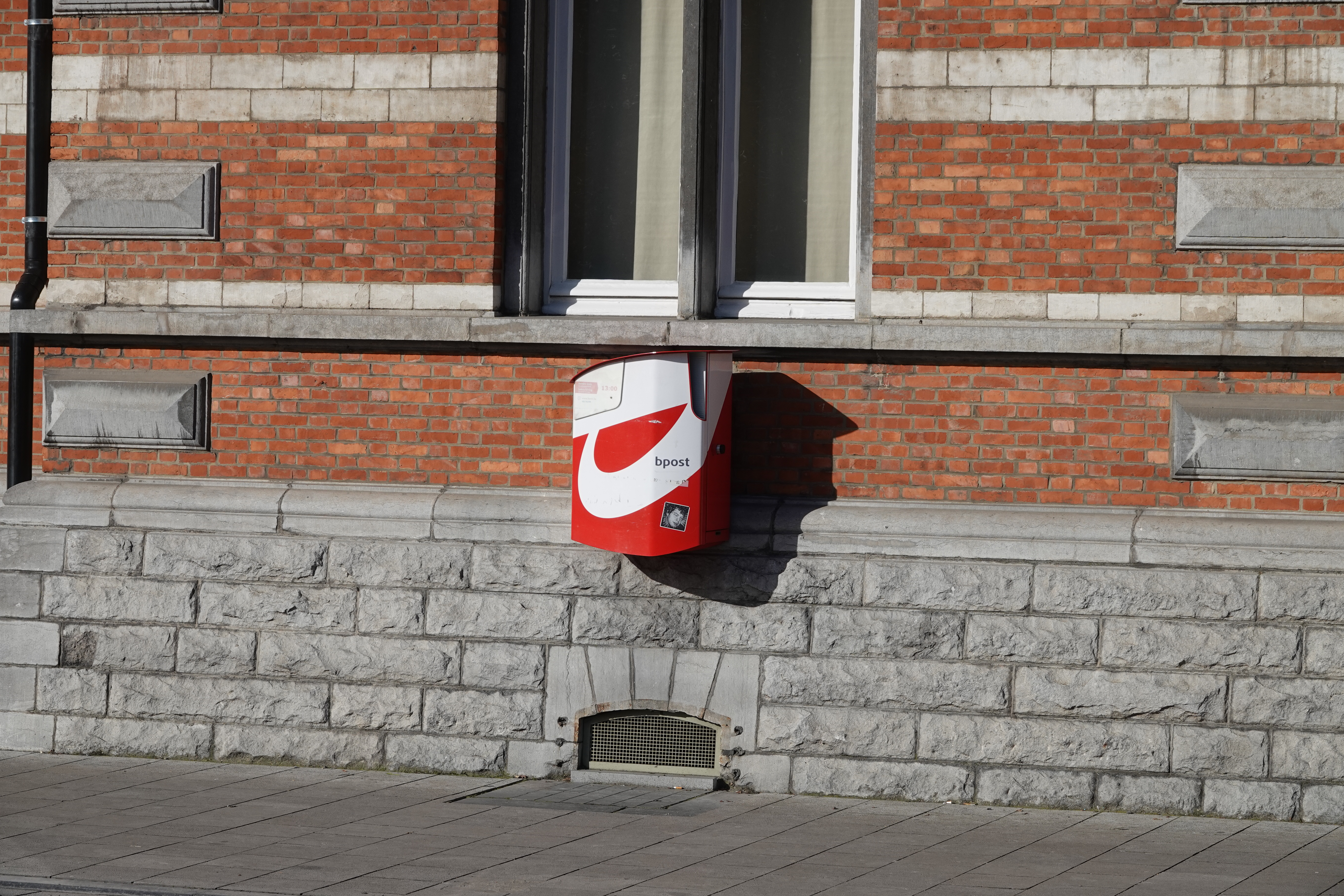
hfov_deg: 17.8
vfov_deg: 11.9
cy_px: 448
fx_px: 4293
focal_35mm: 115
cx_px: 672
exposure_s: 1/1000
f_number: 5
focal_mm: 42.08
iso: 100
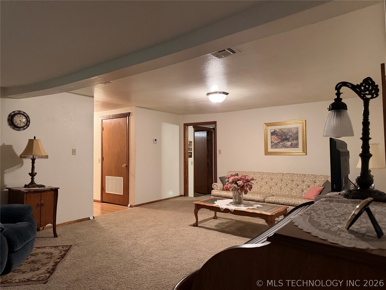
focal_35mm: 24
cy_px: 145
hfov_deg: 71.6
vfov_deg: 56.8
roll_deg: +0.5
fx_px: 268
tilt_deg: +0.2
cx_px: 193
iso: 800
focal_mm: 6.76
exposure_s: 1/60
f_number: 1.78
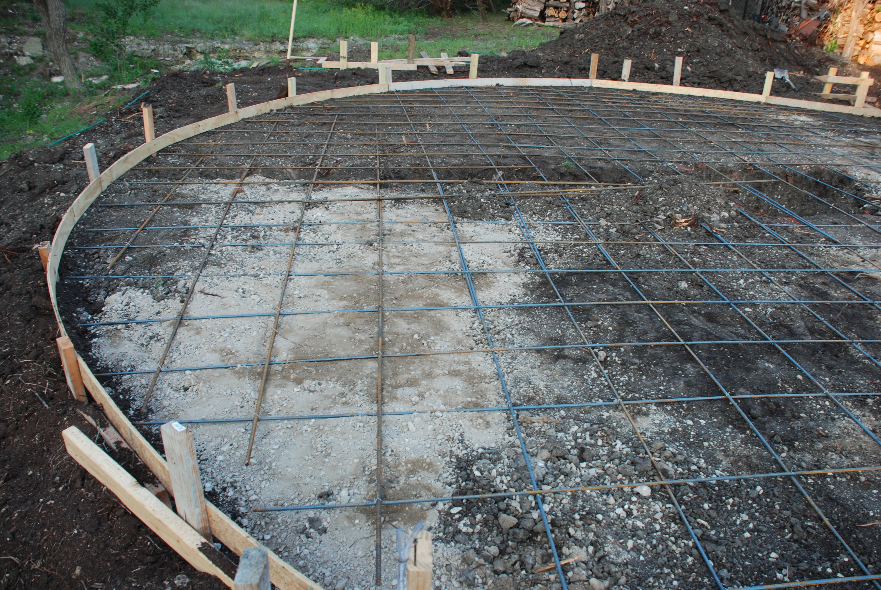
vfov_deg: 48.0
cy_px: 295
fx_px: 662
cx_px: 440
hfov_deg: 67.3
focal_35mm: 27
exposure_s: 1/80
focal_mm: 18
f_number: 4.5
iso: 200
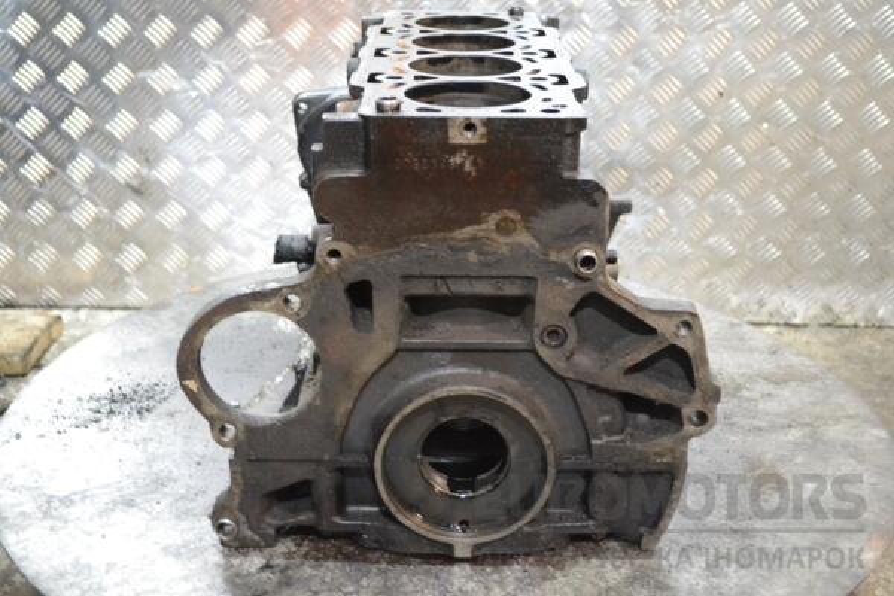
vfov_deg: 28.1
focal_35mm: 48
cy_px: 298
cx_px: 447
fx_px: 1192
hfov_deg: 41.1
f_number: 4.8
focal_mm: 32
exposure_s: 1/15
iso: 3200
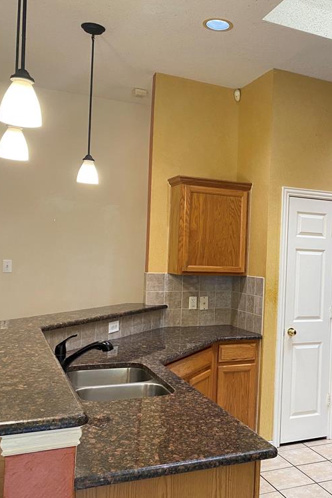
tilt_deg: -1.1
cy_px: 254
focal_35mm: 37
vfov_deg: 51.9
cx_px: 279
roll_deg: -1.7
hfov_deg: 34.5
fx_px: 512
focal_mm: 4.25
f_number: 1.8
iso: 125
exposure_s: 1/42
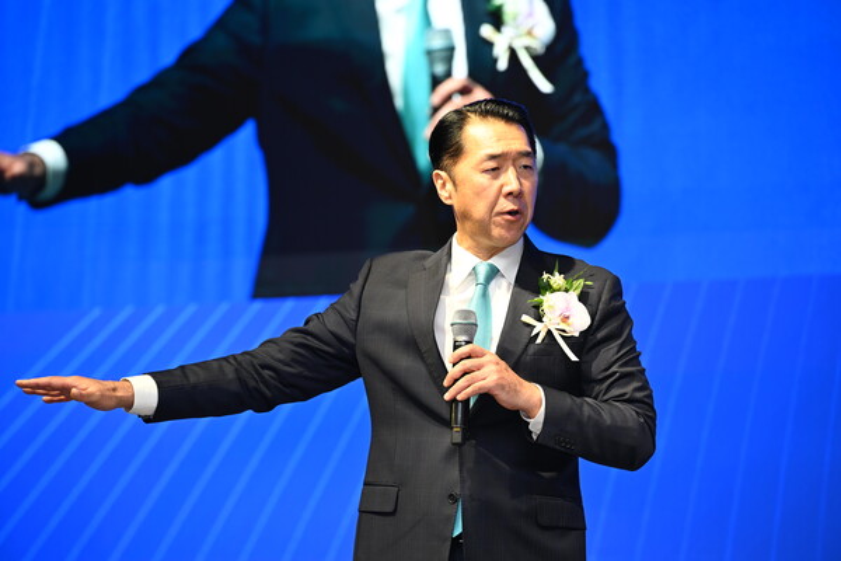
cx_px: 420
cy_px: 280
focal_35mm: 165
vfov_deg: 8.3
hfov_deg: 12.5
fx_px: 3854
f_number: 3.5
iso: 800
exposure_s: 1/200
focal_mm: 165
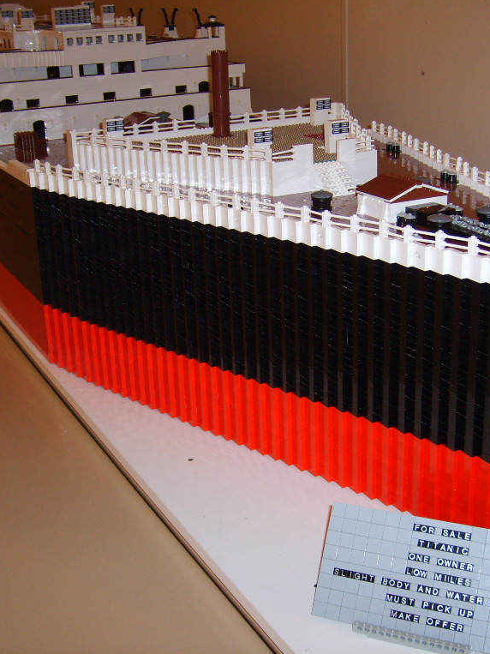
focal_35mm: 47
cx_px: 273
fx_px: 887
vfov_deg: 40.4
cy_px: 326
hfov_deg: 30.8
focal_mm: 5.8
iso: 100
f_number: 2.8
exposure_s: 1/45
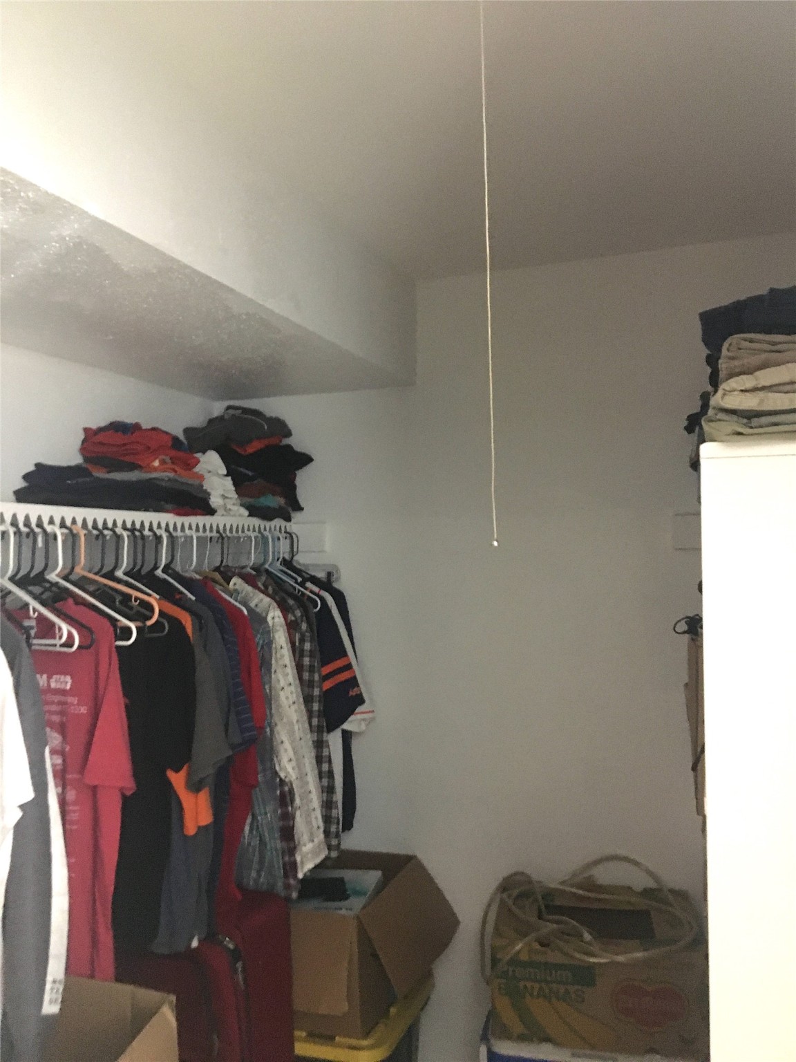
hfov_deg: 48.2
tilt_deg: +3.0
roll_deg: +2.7
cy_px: 531
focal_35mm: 29
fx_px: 889
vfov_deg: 61.7
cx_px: 398
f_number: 2.2
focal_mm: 4.15
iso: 500
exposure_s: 1/15
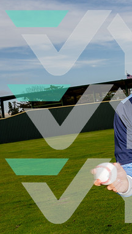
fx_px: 404
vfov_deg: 32.3
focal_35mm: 65
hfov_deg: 17.6
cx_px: 163
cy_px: 117
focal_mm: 41
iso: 160
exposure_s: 1/250
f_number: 11
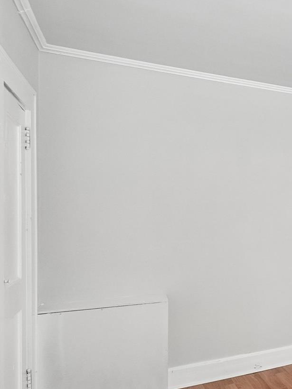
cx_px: 448
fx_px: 405
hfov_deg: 26.8
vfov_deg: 51.1
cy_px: 230
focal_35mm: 36
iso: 400
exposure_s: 1/10
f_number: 8
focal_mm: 10
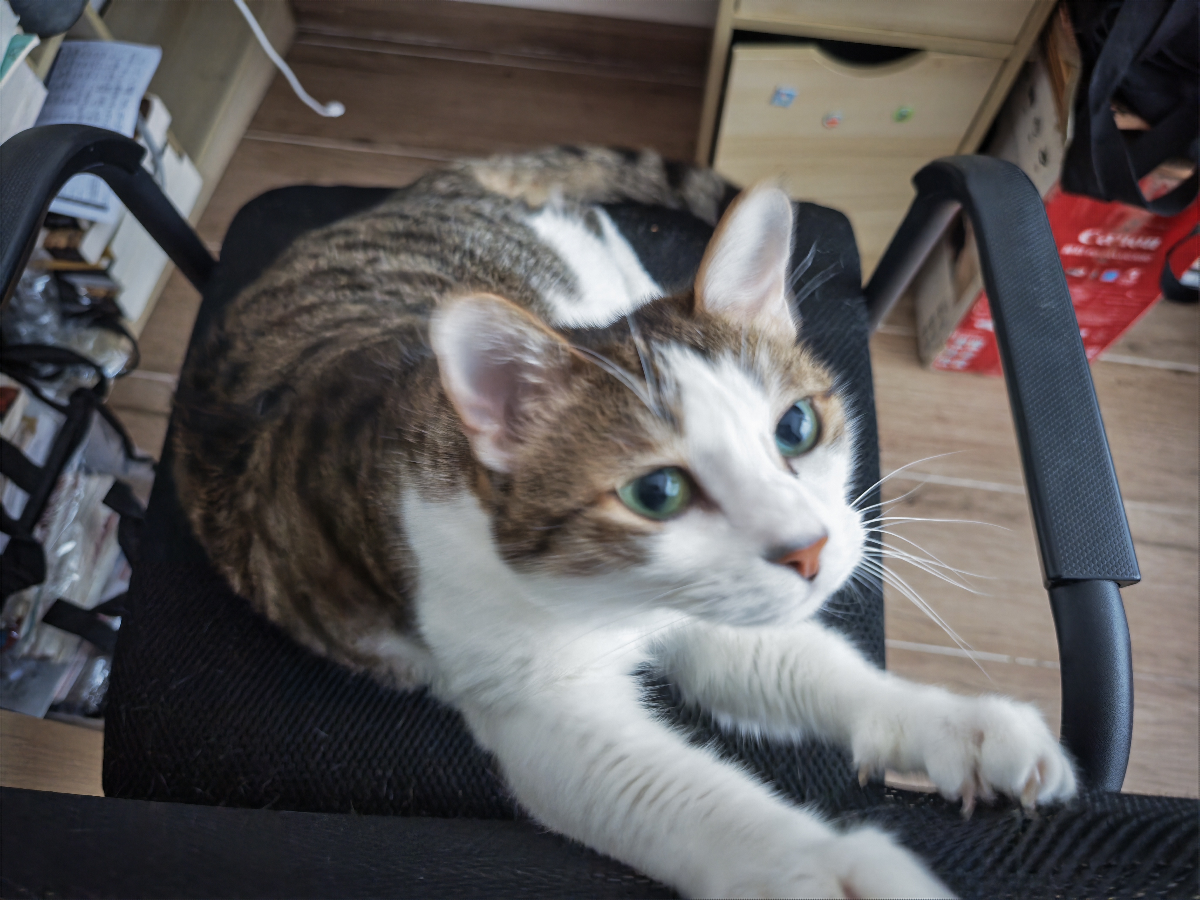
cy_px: 450
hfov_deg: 73.9
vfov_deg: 58.9
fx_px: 797
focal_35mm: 23
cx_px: 600
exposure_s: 1/10
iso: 1600
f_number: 1.6
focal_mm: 6.55
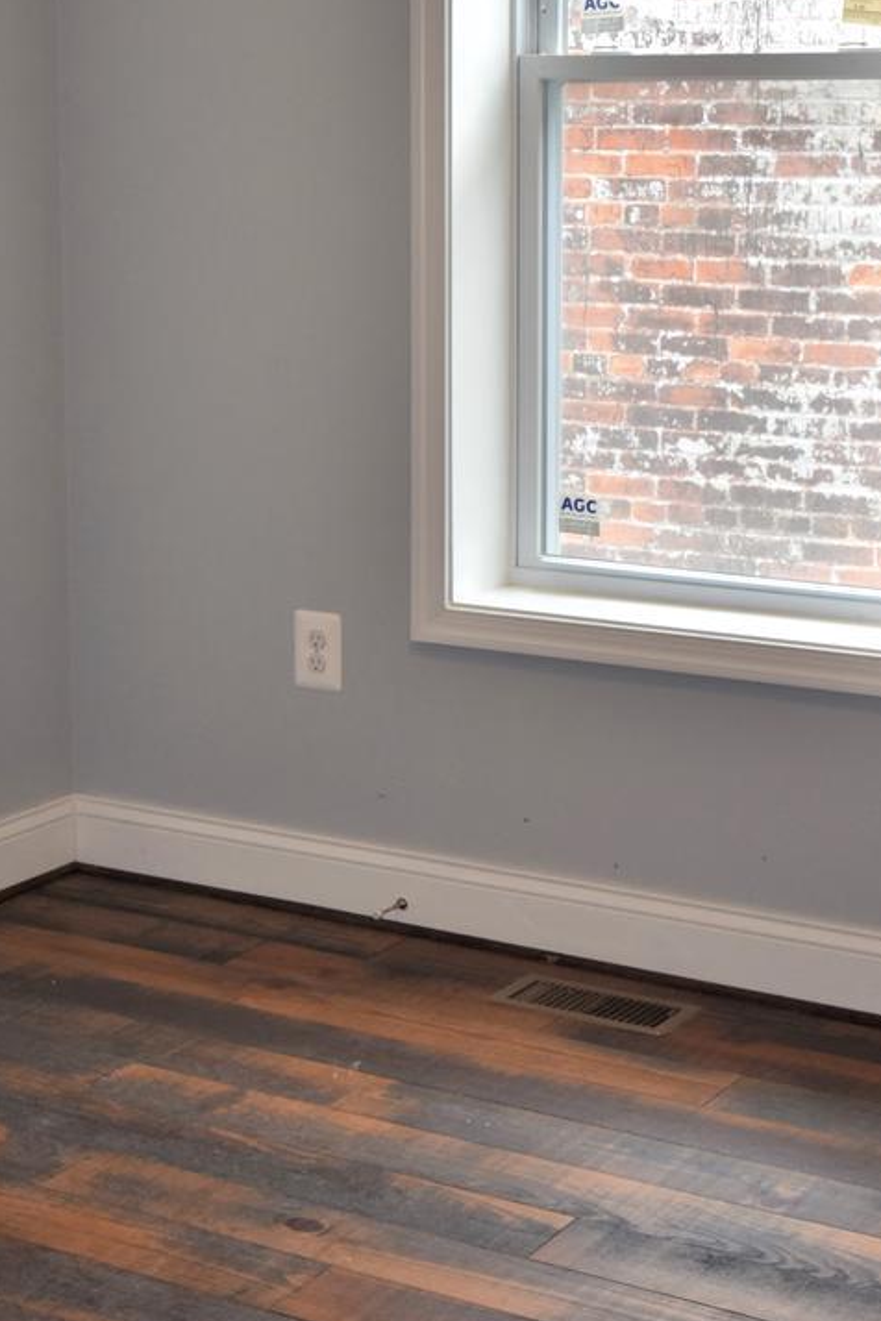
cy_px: 492
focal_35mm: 71
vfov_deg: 28.3
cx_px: 376
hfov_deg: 19.2
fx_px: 2606
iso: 400
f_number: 4.5
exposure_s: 1/100
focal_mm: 22
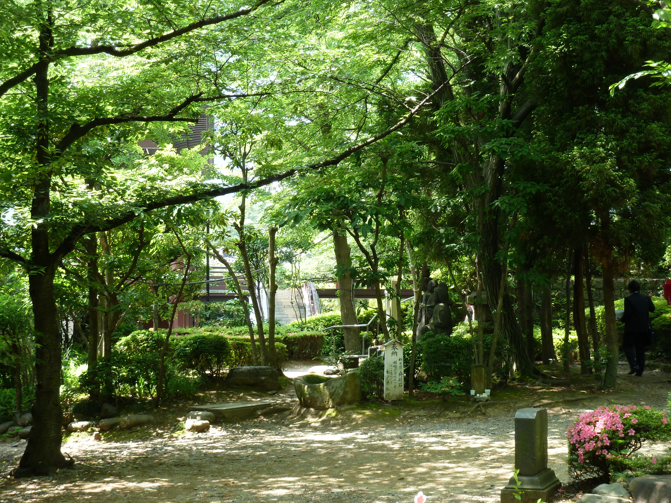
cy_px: 252
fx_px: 1299
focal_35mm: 67
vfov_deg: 21.9
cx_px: 336
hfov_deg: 29.0
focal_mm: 11
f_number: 4.1
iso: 100
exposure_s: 1/40
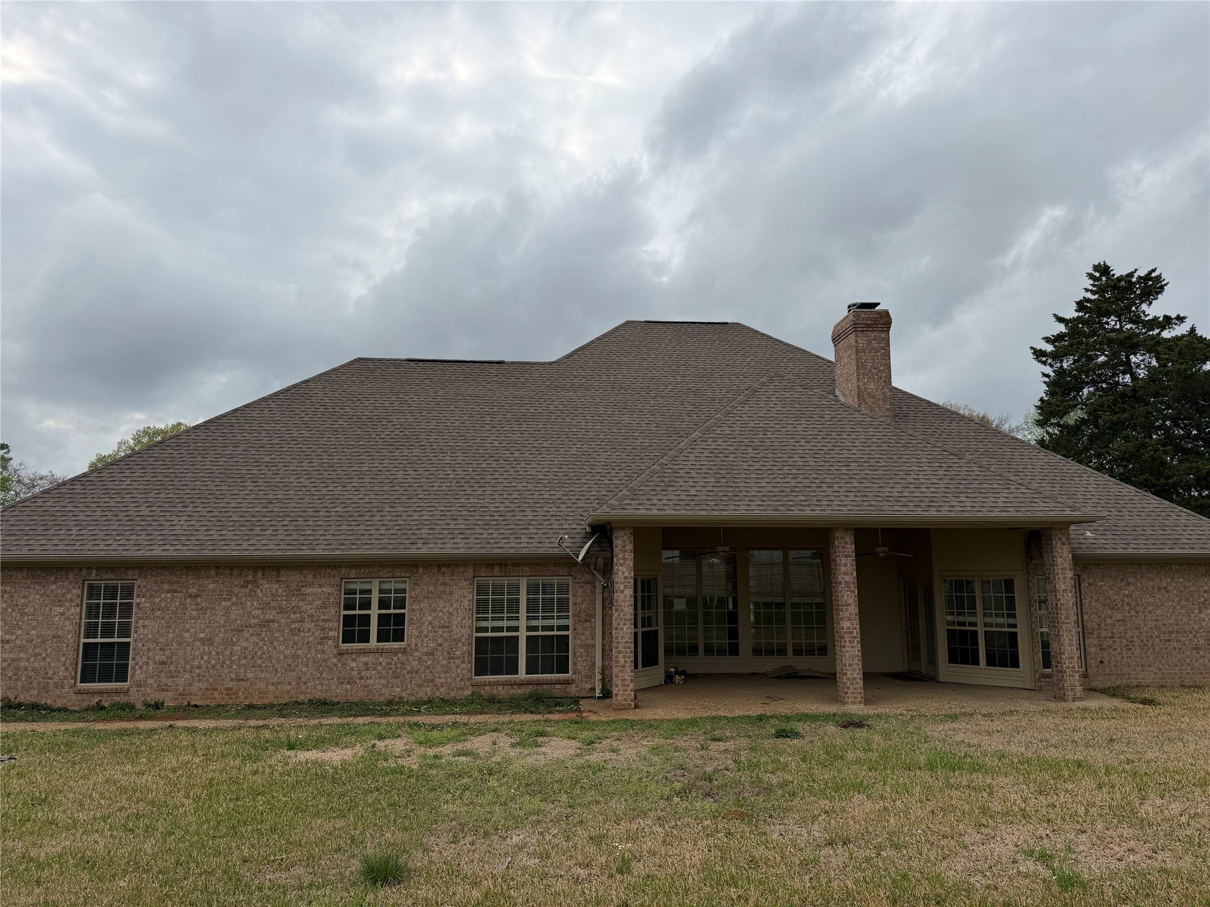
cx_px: 605
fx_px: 839
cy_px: 454
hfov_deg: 71.6
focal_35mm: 24
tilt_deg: +8.0
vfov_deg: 56.8
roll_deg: +0.8
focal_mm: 6.76
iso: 80
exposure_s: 1/4975
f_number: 1.78
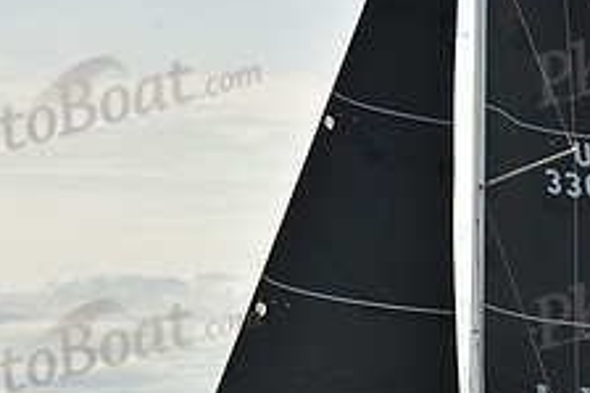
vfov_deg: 6.7
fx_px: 3308
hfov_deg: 10.2
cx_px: 400
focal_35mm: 202
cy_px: 455
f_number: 9
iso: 250
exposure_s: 1/800
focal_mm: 78
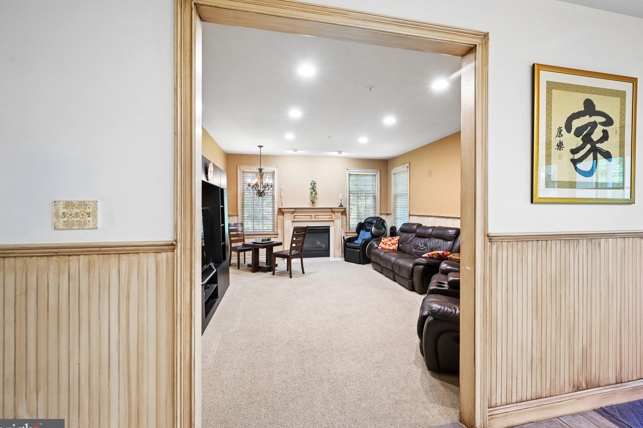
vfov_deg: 77.3
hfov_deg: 100.3
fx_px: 268
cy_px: 214
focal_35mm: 15
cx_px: 334
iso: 400
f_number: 8
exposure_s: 1/6
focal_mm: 14
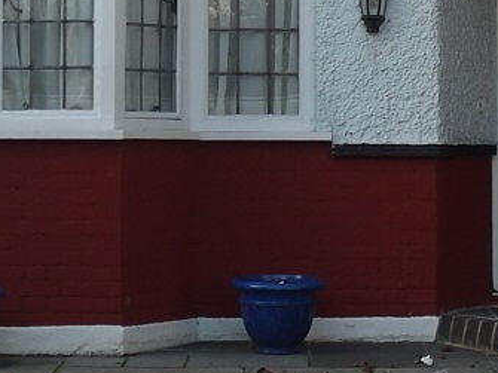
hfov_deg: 13.9
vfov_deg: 10.3
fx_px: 2042
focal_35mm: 142
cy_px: -9
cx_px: 354
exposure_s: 1/350
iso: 80
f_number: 2.8
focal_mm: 5.2
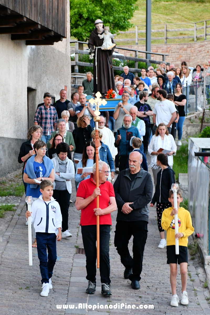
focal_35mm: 99
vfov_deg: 20.6
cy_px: 158
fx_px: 866
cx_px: 105
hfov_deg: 13.8
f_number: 5
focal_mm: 66
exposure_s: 1/125
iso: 1250
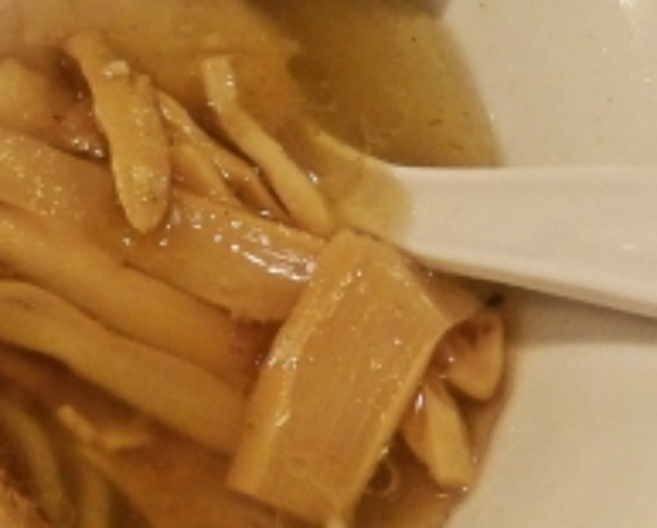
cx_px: -255
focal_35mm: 97
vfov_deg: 15.8
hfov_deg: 18.1
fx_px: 1889
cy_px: 116
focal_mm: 5.7
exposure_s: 1/30
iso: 800
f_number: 3.7
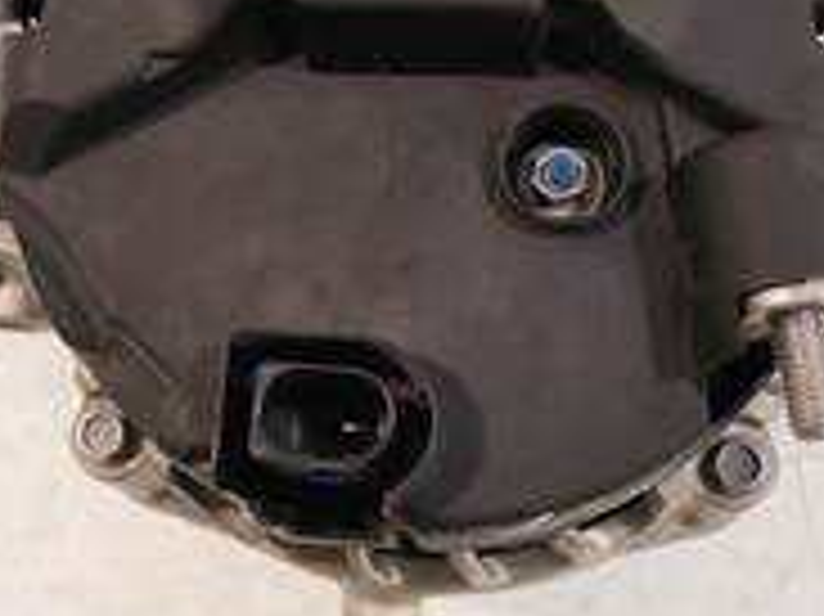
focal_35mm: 63
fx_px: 1499
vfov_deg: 23.2
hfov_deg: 30.7
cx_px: 338
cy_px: 252
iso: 640
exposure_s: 1/60
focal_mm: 12
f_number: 3.5
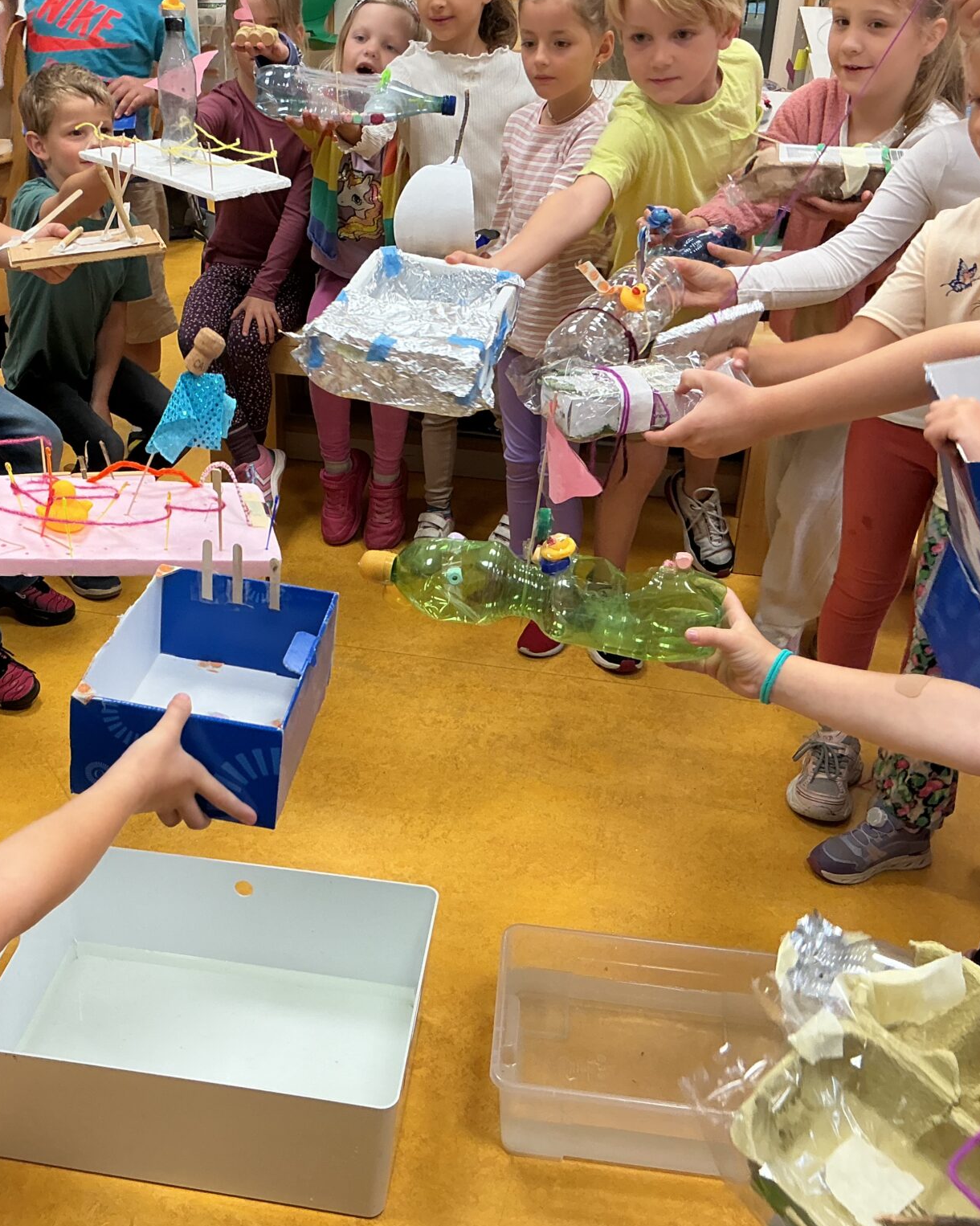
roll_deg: -0.2
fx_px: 1378
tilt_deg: -29.1
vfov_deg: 47.9
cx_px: 354
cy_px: 615
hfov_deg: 38.8
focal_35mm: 38
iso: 50
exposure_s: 1/60
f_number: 1.8
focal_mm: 3
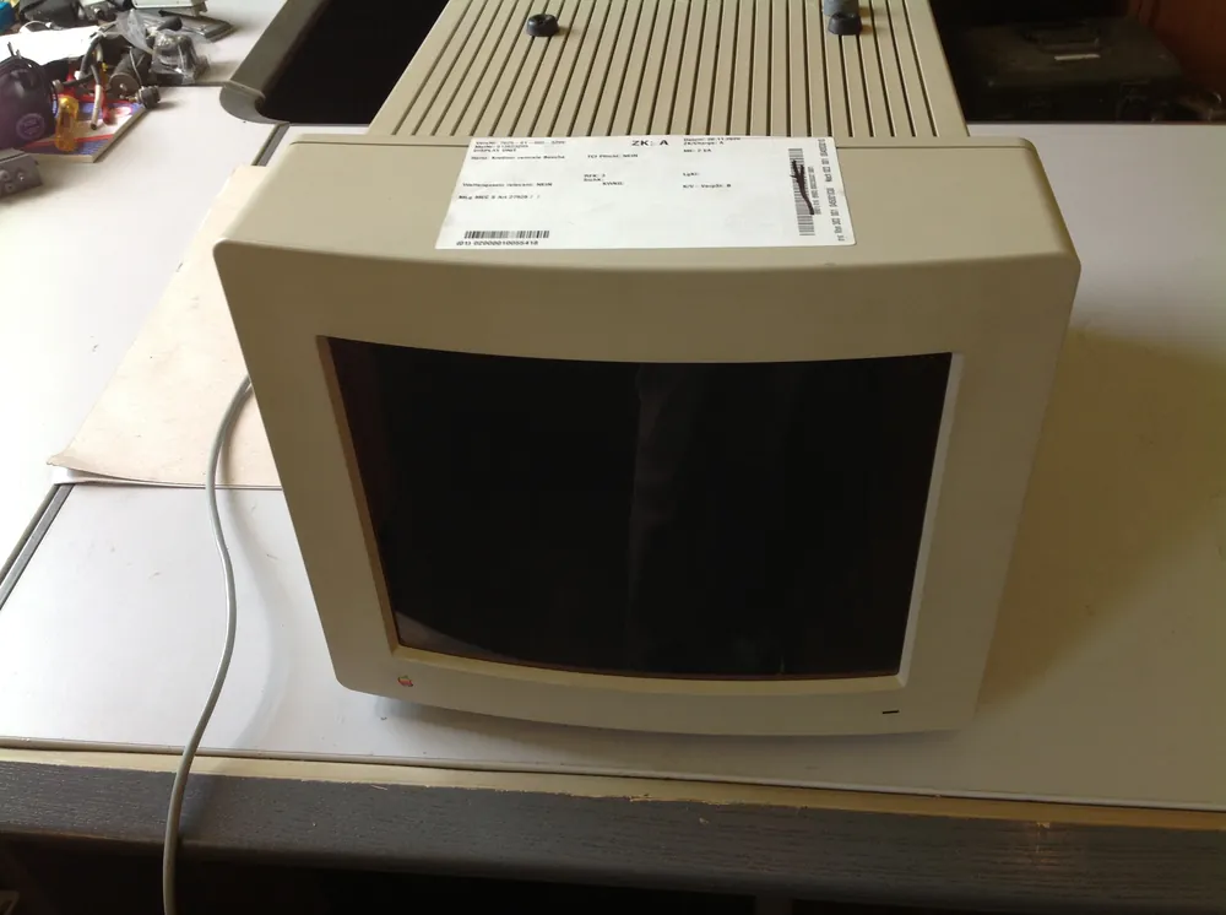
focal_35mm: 35
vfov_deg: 40.6
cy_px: 458
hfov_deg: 52.7
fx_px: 1237
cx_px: 613
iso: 50
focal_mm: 4.28
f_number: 2.4
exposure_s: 1/30
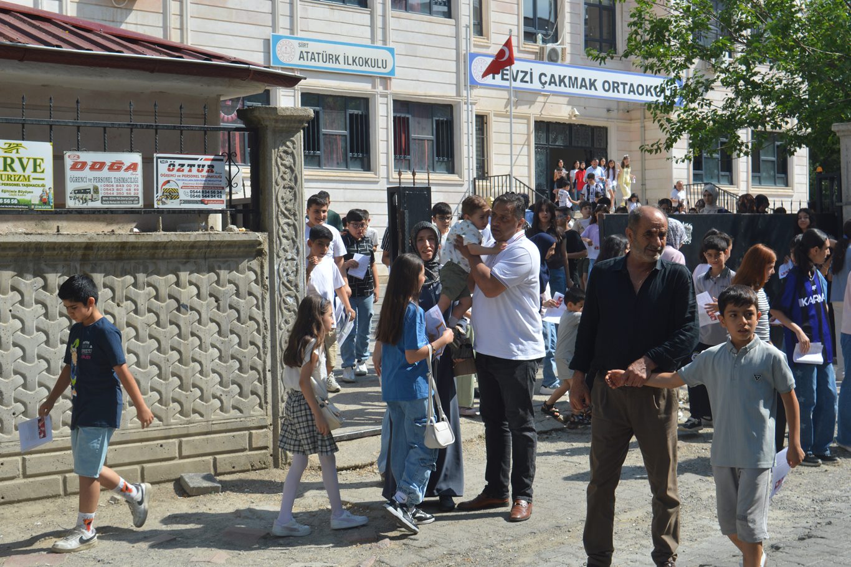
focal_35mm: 57
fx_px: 1347
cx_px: 426
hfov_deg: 35.1
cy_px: 284
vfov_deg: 23.8
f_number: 9
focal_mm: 38
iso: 100
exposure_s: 1/320
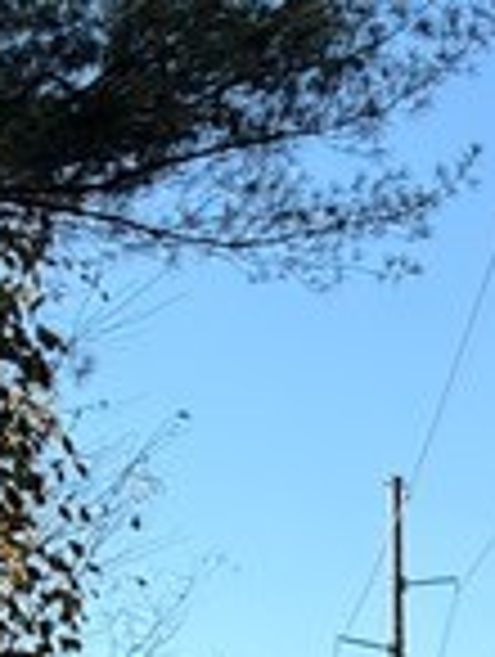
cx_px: 1022
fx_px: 3194
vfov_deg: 10.7
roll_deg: +0.0
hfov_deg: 8.4
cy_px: 1328
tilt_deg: -3.4
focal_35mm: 168
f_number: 1.8
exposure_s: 1/1264
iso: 80
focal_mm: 6.93
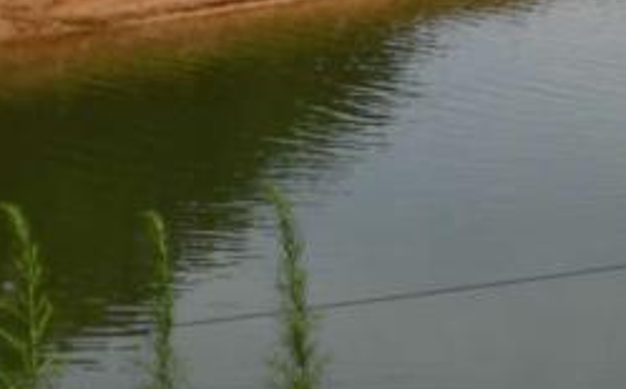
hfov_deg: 10.3
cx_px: 1481
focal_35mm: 177
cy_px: -402
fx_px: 3016
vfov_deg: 7.1
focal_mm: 24
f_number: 9
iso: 100
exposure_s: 1/320
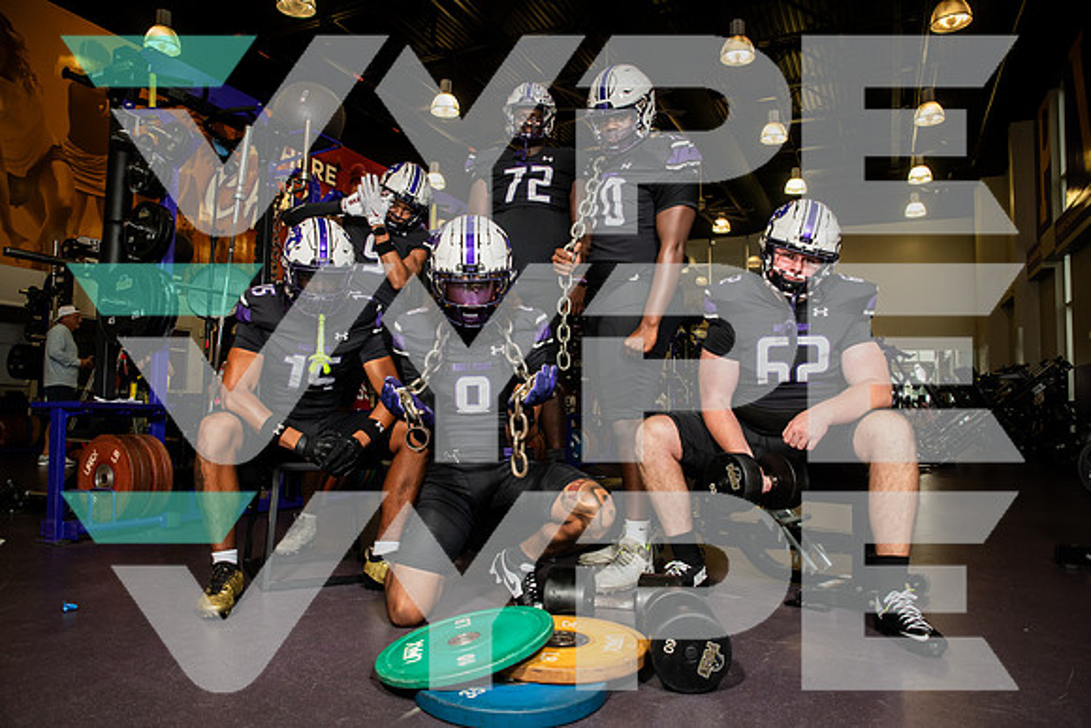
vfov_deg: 53.2
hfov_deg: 73.7
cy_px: 364
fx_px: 727
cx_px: 546
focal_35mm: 24
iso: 500
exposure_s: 1/250
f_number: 5.6
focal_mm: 24
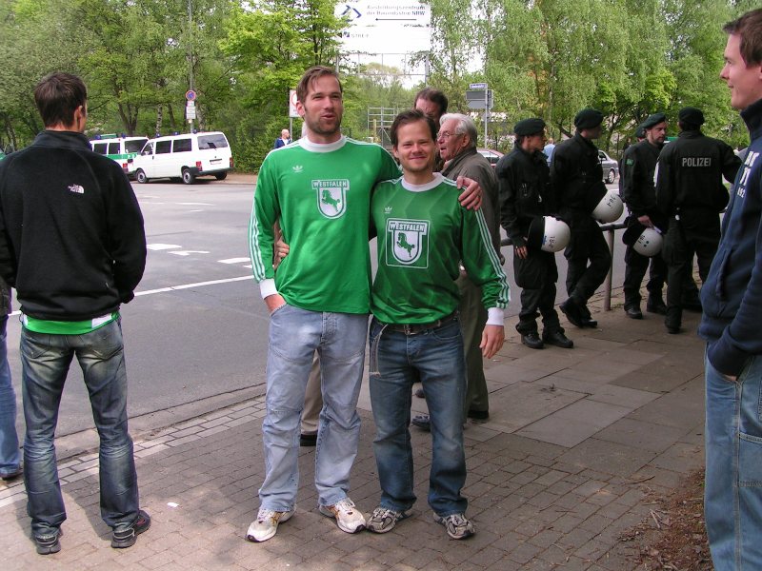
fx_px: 836
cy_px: 286
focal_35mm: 38
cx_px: 381
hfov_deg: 49.0
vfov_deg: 37.7
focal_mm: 5.8
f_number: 5
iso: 50
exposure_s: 1/125
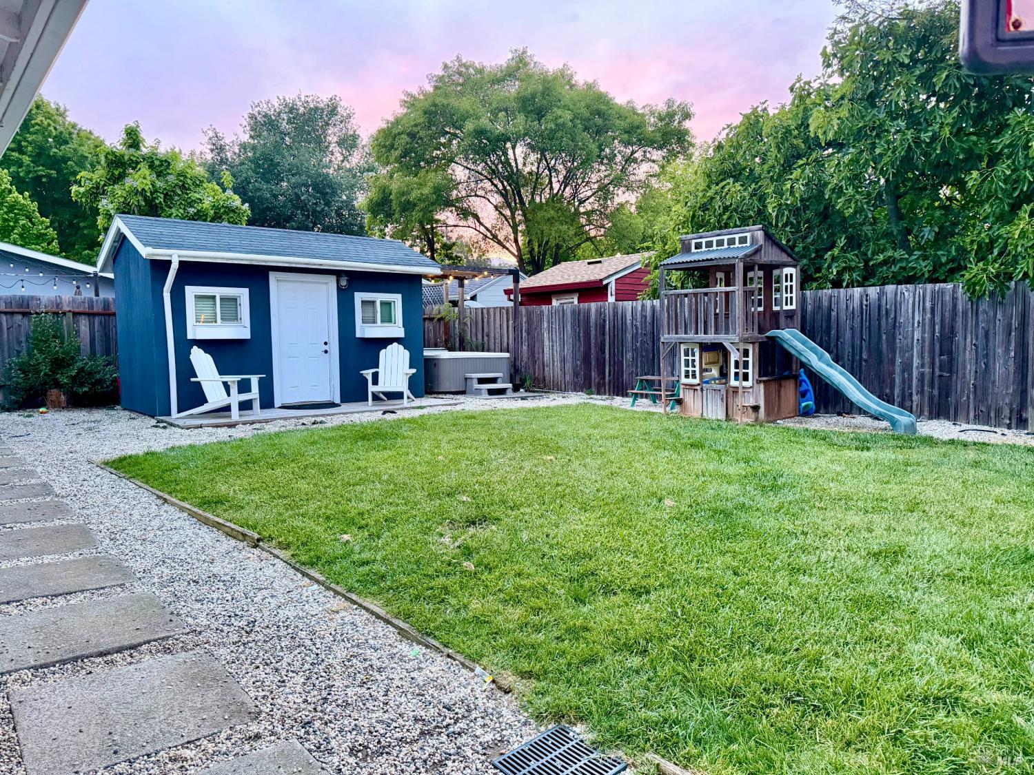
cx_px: 517
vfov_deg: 56.8
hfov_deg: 71.6
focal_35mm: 24
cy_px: 388
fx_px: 717
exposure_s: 1/40
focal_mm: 6.76
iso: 640
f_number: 1.78
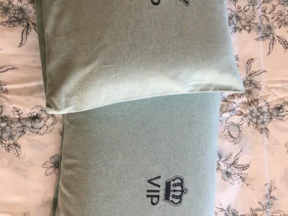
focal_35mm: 29
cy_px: 108
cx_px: 144
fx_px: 241
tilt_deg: -67.5
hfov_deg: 61.7
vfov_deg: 48.2
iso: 32
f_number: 2.2
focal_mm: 4.15
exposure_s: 1/33
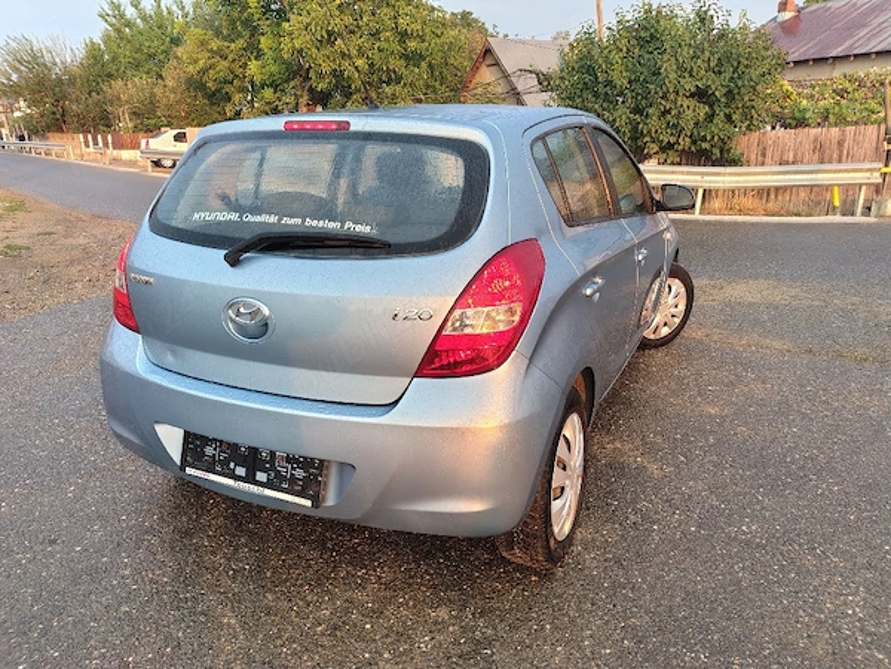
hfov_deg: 69.4
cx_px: 446
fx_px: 643
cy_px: 334
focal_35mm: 25
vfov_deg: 54.9
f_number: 1.7
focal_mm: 4.71
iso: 525
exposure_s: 1/50.3
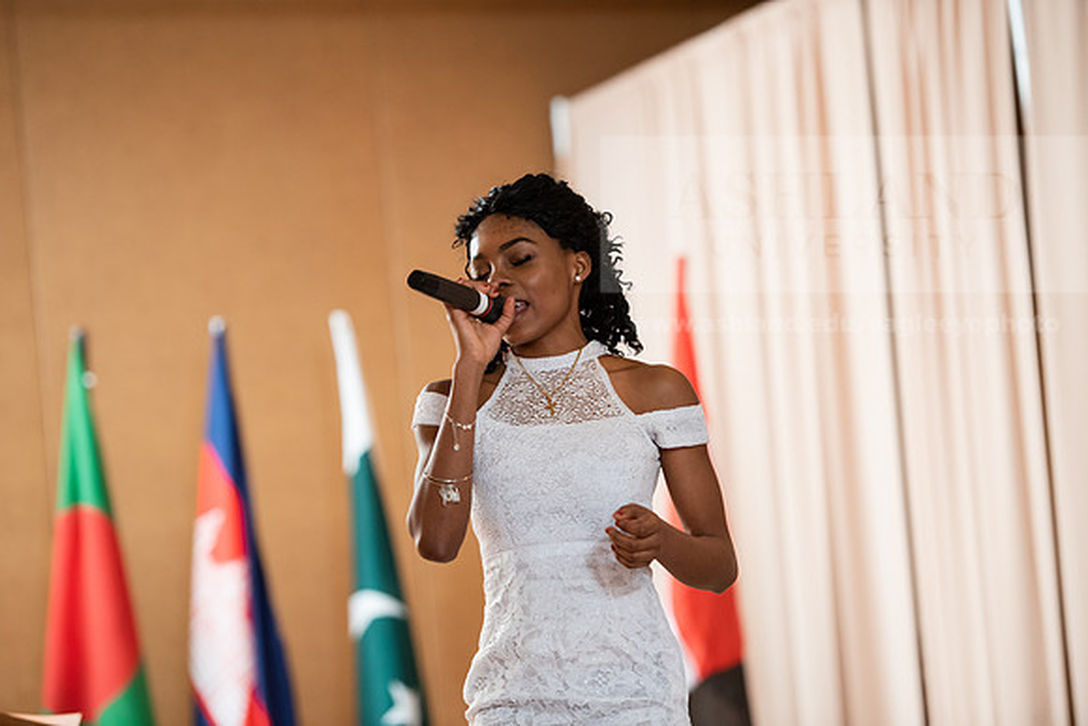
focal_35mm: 140
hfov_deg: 14.7
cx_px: 544
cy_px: 363
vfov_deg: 9.8
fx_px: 4232
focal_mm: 140
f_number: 3.2
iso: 2000
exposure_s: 1/200
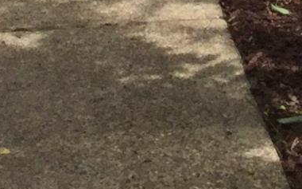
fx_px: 1423
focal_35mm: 173
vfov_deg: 6.5
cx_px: 98
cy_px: -501
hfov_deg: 12.1
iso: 25
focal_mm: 3.3
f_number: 2.4
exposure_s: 1/1131
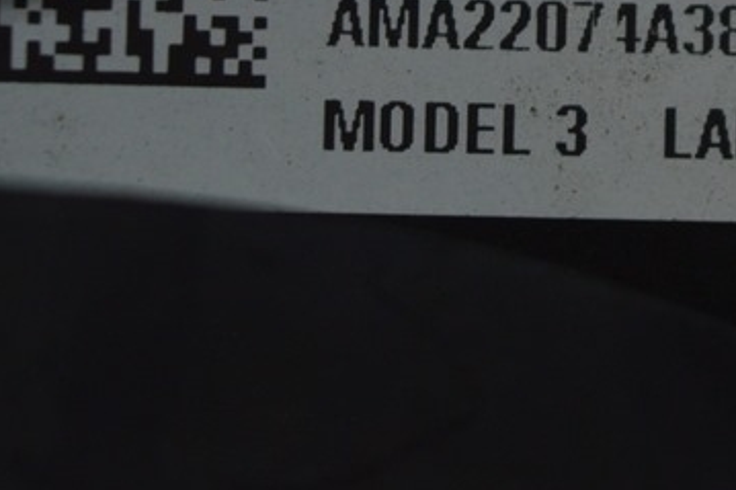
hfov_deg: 8.7
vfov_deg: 5.8
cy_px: -85
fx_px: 4811
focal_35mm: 235
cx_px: 482
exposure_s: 1/160
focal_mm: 55
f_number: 5.6
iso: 400
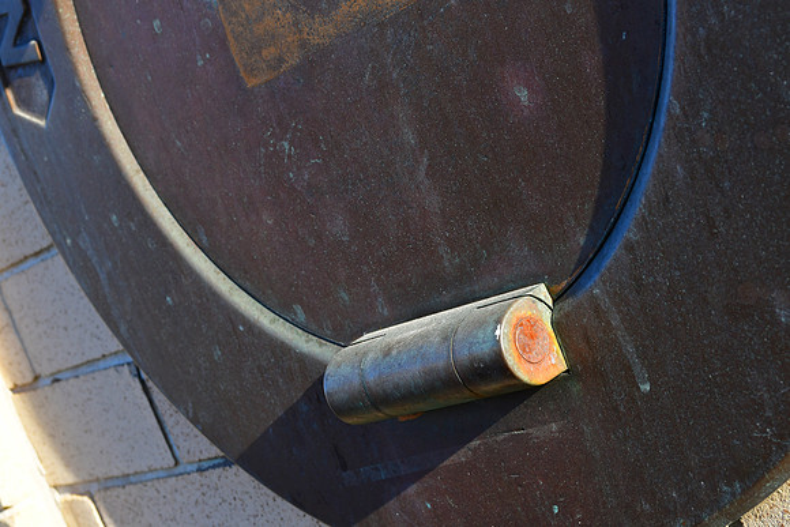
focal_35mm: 66
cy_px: 264
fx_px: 1449
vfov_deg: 20.6
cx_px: 395
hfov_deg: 30.5
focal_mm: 44
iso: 200
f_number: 11
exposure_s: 1/100
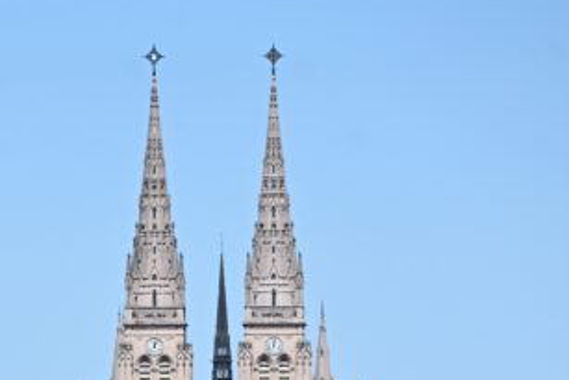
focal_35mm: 542
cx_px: 30
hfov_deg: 3.8
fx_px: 8570
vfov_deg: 2.5
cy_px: 462
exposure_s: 1/800
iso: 100
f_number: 7.1
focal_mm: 145
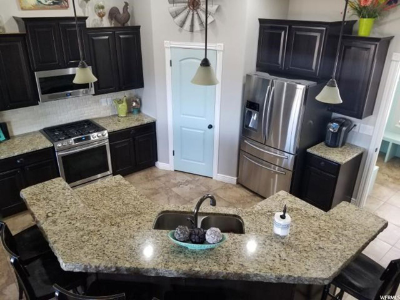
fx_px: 300
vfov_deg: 53.1
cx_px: 200
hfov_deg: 67.3
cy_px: 150
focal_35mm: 26
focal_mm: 4.3
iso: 200
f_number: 1.7
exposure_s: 1/40
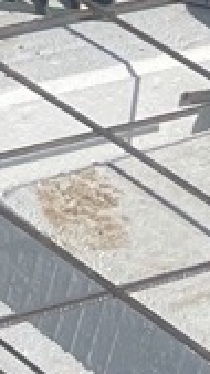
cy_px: -209
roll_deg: -1.7
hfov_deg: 3.9
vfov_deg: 8.4
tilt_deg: -23.4
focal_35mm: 252
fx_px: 2496
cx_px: -1070
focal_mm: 4.2
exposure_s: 1/9804
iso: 32
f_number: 1.6
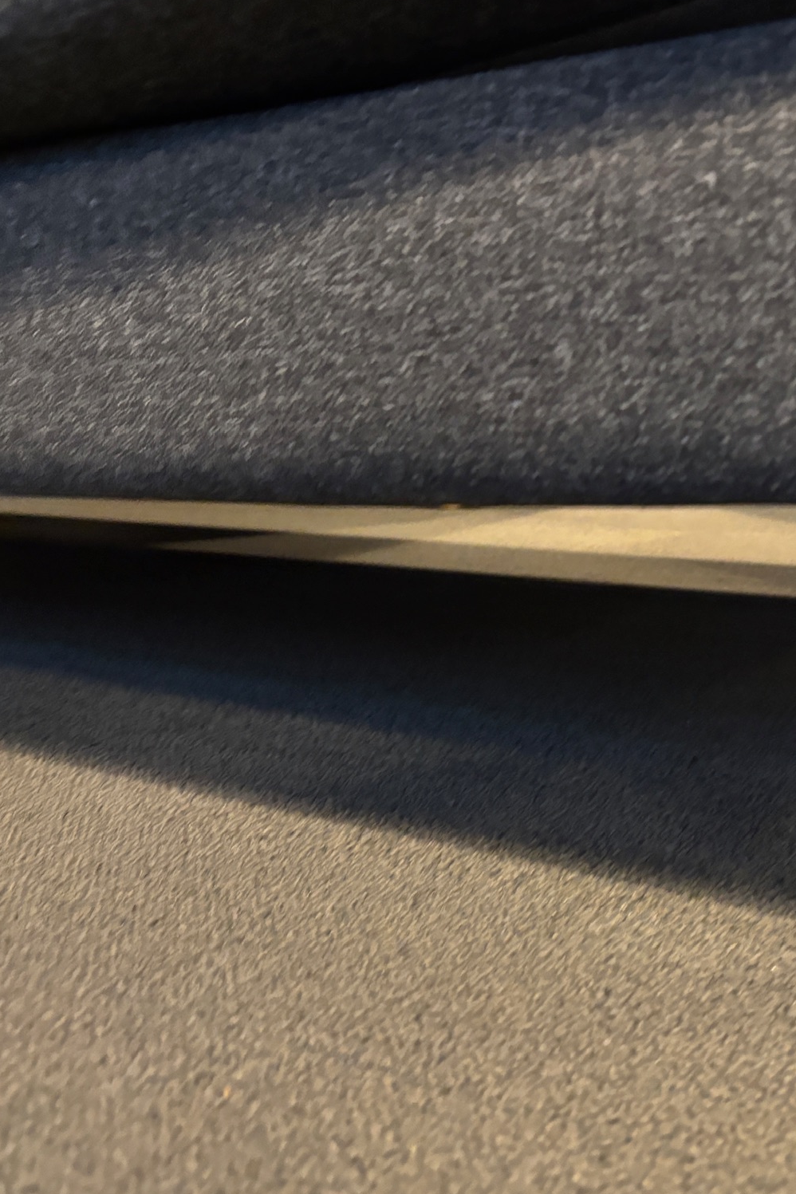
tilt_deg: -9.7
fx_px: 1227
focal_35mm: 37
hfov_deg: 35.0
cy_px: 610
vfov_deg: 51.9
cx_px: 611
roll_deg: +0.8
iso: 800
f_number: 1.6
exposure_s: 1/25
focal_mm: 5.96
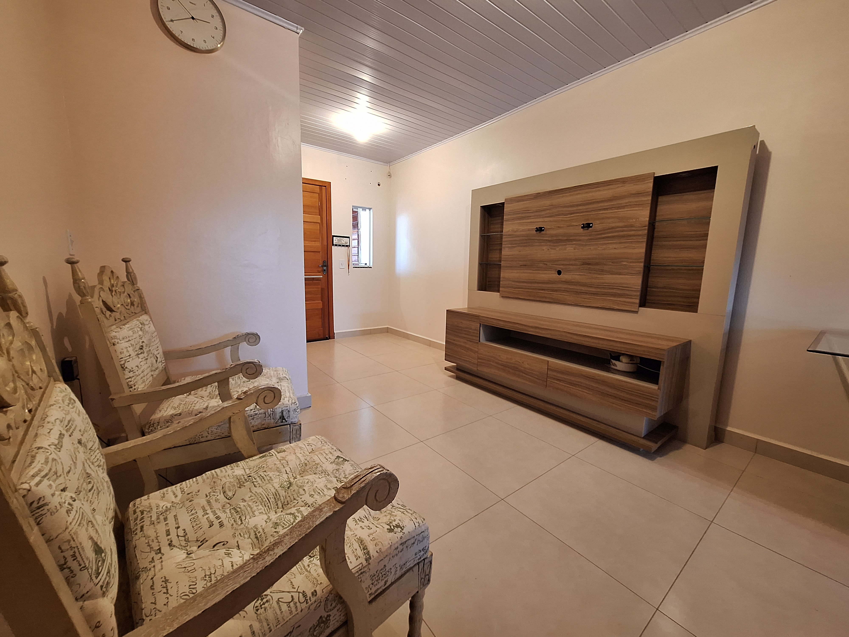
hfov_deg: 106.2
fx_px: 319
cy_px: 318
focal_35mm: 13
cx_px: 424
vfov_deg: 89.9
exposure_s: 1/24
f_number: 2.2
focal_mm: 1.74
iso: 200
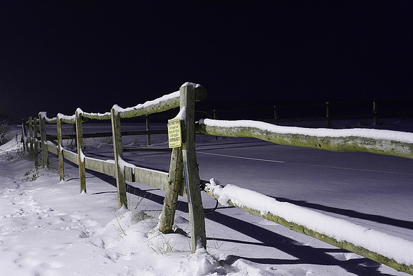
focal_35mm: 68
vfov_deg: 20.2
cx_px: 206
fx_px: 775
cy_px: 138
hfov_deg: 29.8
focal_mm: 45
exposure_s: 8
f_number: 7.1
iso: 200
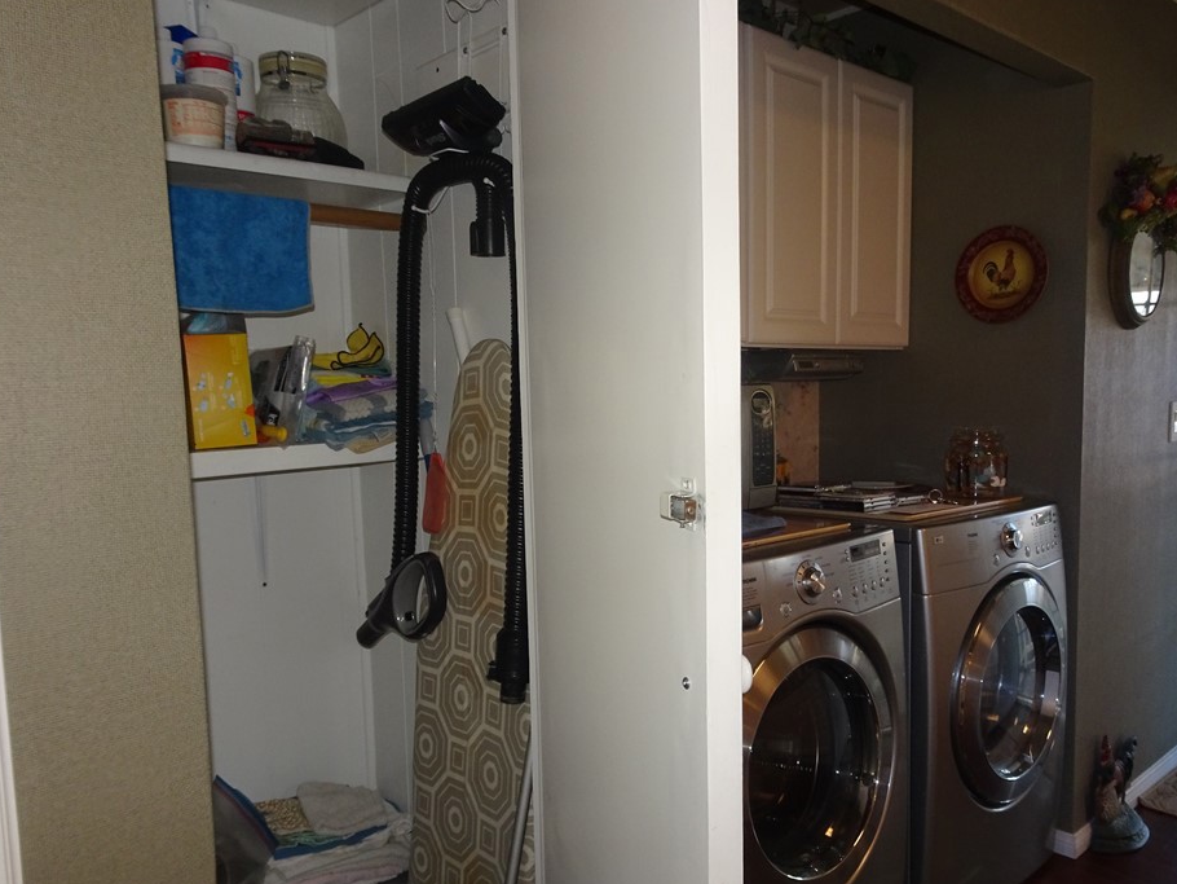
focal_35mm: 27
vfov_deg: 51.3
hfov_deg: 65.3
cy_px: 487
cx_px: 607
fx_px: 918
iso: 200
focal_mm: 4.1
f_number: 3.5
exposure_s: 1/30
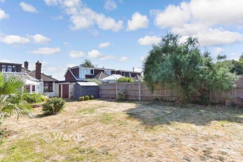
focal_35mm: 15
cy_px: 81
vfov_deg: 77.3
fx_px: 101
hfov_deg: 100.4
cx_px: 122
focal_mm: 10
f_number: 8
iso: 200
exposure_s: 1/320
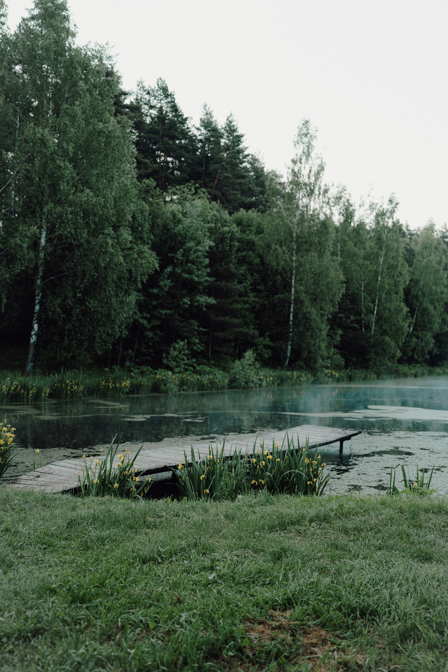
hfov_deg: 37.9
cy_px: 336
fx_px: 653
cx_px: 224
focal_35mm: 35
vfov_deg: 54.4
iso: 100
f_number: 2
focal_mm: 35
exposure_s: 1/160
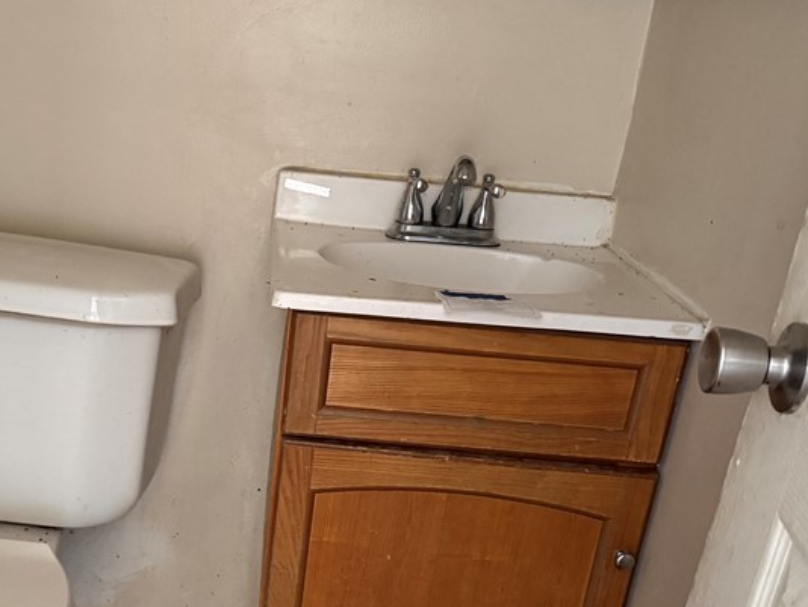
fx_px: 1074
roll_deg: -7.1
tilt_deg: -24.0
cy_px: 478
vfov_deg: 30.8
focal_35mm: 46
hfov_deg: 41.0
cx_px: 313
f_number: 1.78
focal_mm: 6.76
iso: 1000
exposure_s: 1/40
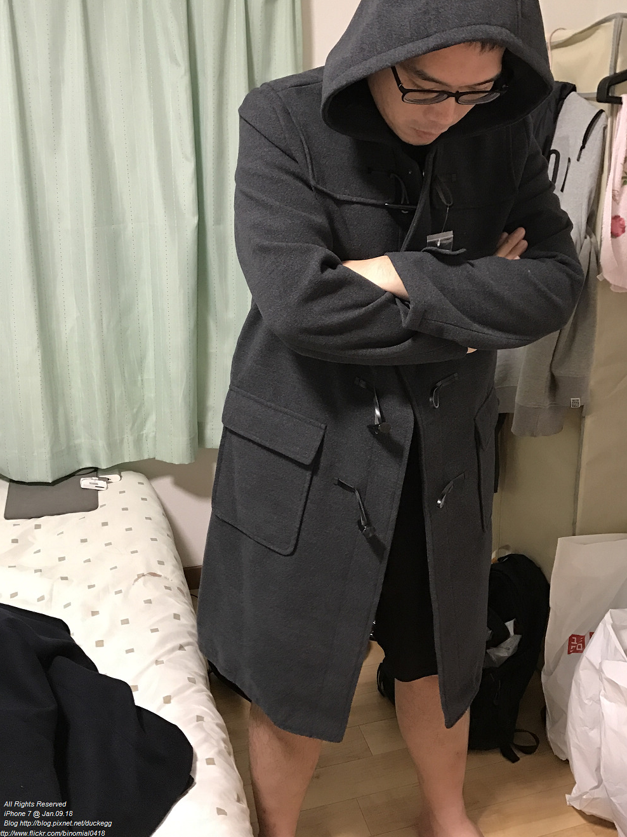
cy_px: 338
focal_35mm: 34
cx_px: 334
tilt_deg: -14.0
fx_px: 821
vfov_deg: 53.6
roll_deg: -1.6
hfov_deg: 41.8
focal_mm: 3.99
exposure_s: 1/17
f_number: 1.8
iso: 80
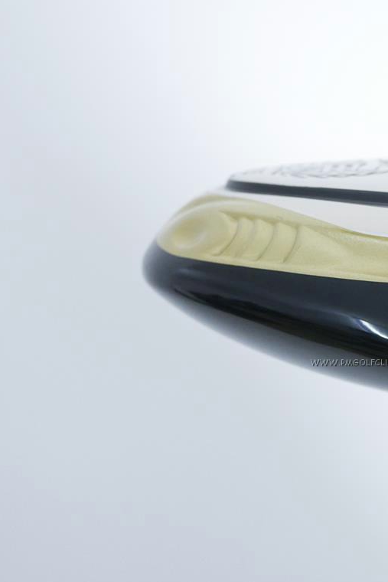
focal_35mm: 70
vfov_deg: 28.8
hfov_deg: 19.1
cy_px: 293
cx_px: 365
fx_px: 1131
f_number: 4
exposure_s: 1/100
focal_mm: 25
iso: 1600
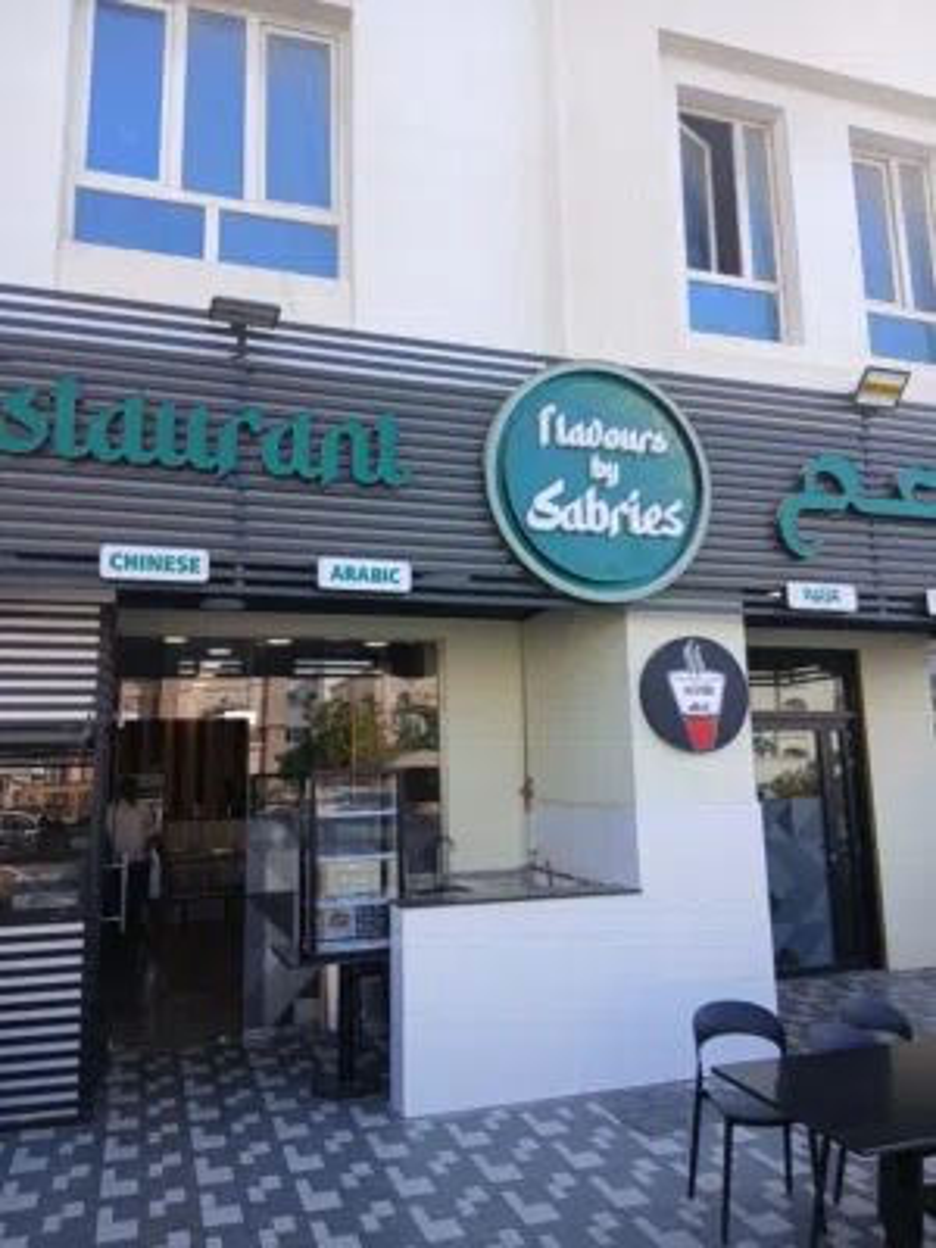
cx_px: 468
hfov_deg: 53.1
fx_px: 937
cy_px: 624
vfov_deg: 67.3
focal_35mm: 26
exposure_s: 1/136
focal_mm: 3.98
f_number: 1.8
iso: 20
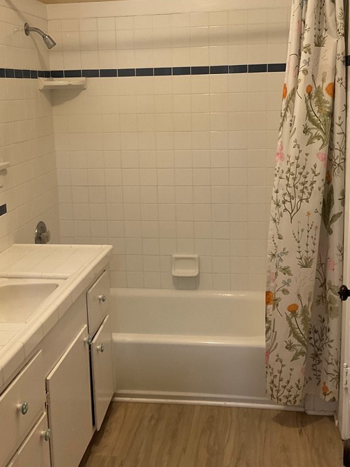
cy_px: 195
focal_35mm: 44
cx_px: 174
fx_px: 593
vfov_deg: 42.8
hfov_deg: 32.9
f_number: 1.8
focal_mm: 3
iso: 100
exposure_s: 1/60
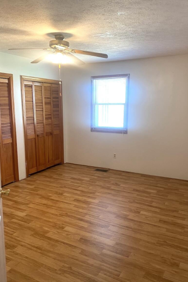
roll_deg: +0.3
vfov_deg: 61.9
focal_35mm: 30
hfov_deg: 43.6
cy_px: 149
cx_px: 90
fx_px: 235
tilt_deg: -8.0
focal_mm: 4.25
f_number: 1.8
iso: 160
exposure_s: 1/60
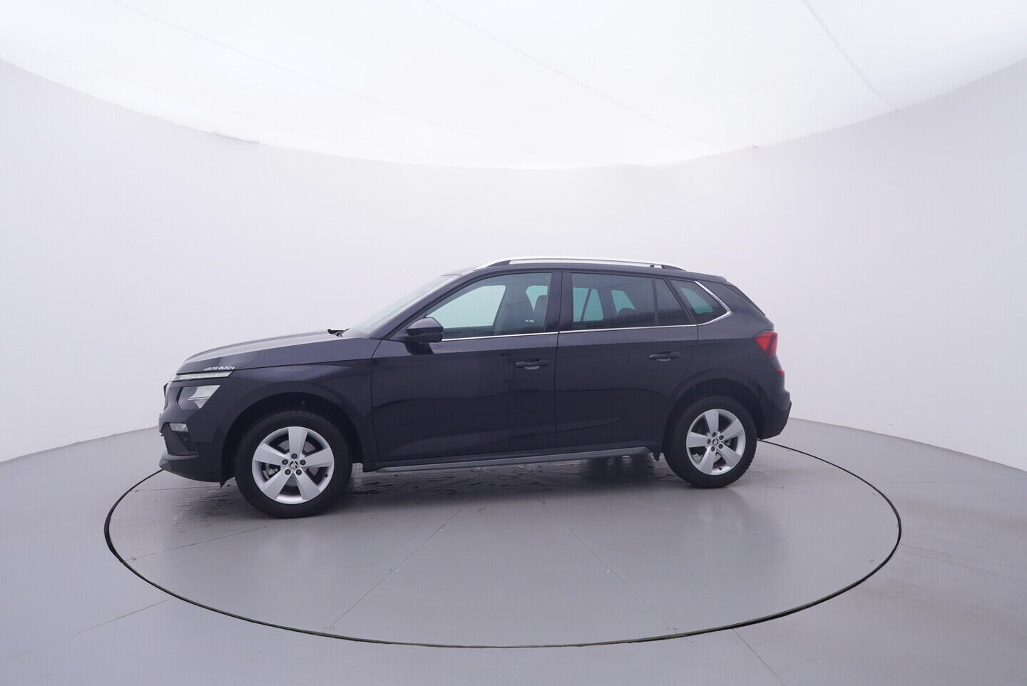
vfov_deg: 56.2
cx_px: 514
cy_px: 343
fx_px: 642
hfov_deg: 77.3
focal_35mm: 22
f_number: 5
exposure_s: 1/80
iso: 200
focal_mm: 15
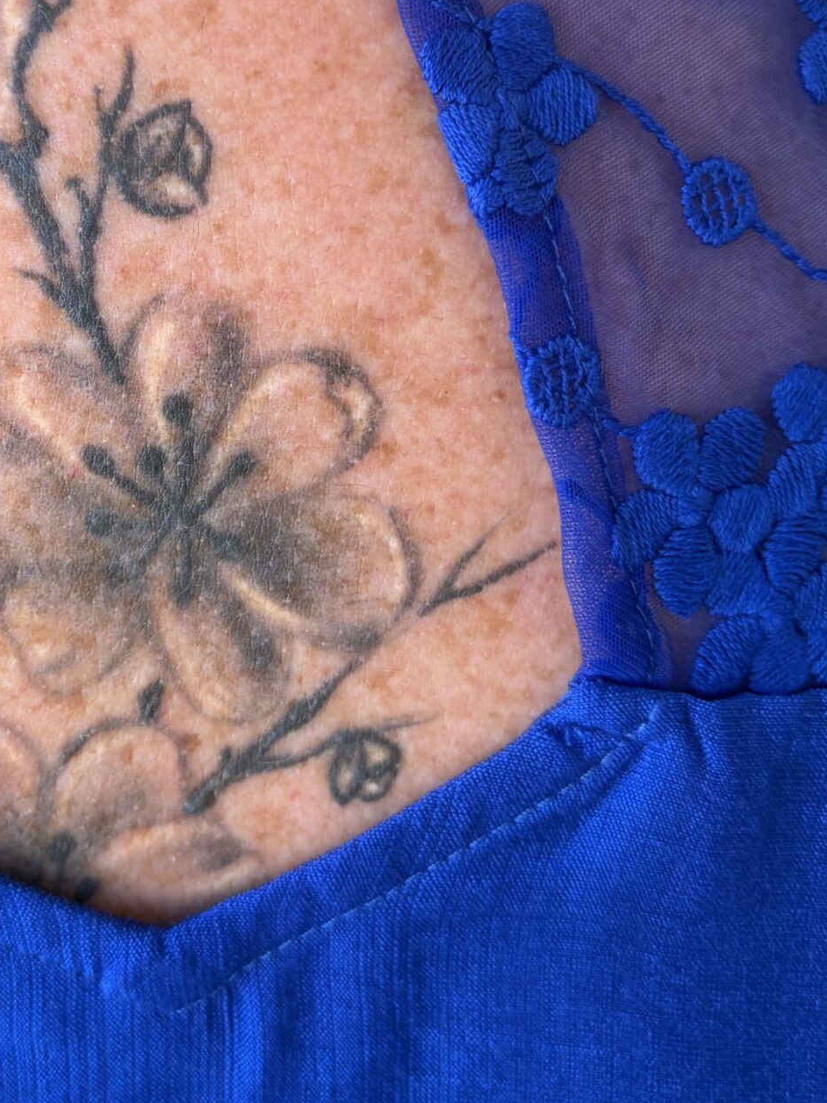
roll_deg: +1.5
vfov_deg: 35.5
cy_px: 306
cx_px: 144
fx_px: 1688
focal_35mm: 53
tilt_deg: -25.5
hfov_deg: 26.9
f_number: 1.6
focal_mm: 5.96
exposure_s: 1/122
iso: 40
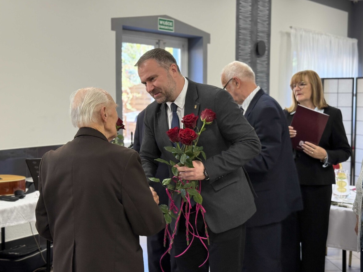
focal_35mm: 49
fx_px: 514
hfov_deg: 38.9
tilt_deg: -4.6
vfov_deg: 29.7
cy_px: 135
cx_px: 185
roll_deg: -0.4
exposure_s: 1/50
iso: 80
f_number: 1.78
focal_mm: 6.76
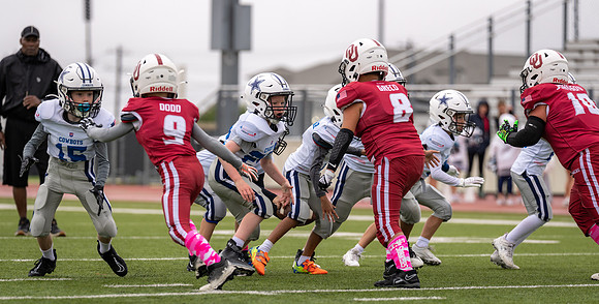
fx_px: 3472
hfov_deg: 9.9
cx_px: 289
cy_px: 201
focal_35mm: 224
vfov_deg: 5.0
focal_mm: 200
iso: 250
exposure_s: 1/1250
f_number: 3.5
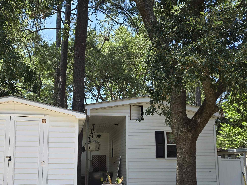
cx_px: 103
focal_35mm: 36
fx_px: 257
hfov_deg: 51.1
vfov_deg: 39.0
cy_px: 130
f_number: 1.8
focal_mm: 5.4
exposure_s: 1/457
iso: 25
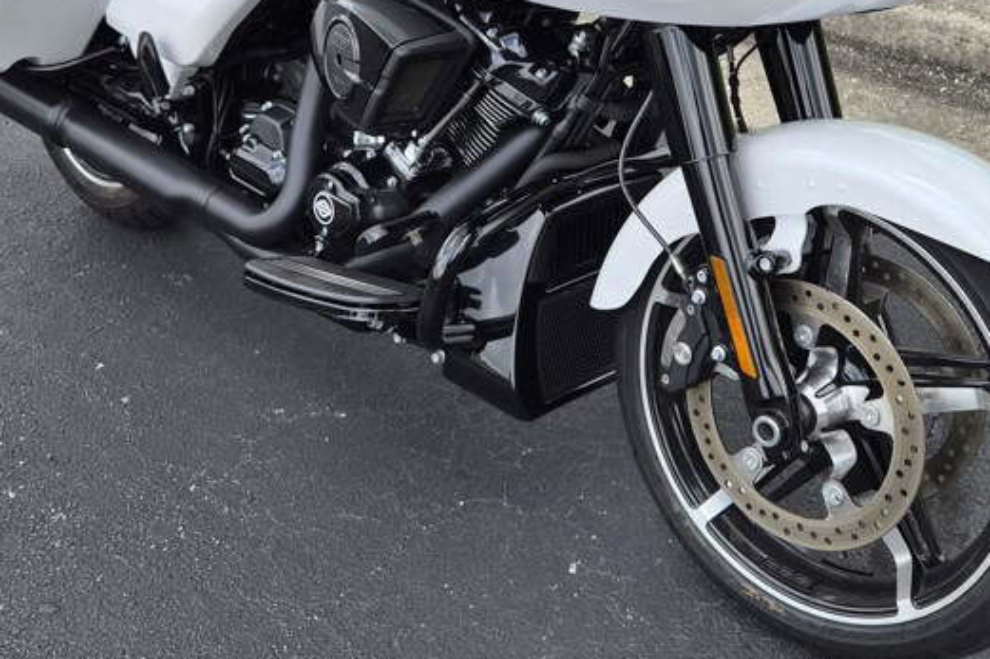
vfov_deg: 26.6
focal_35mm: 49
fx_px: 1347
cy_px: 65
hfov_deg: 40.2
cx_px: 601
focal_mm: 5.4
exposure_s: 1/2488
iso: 80
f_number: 1.8
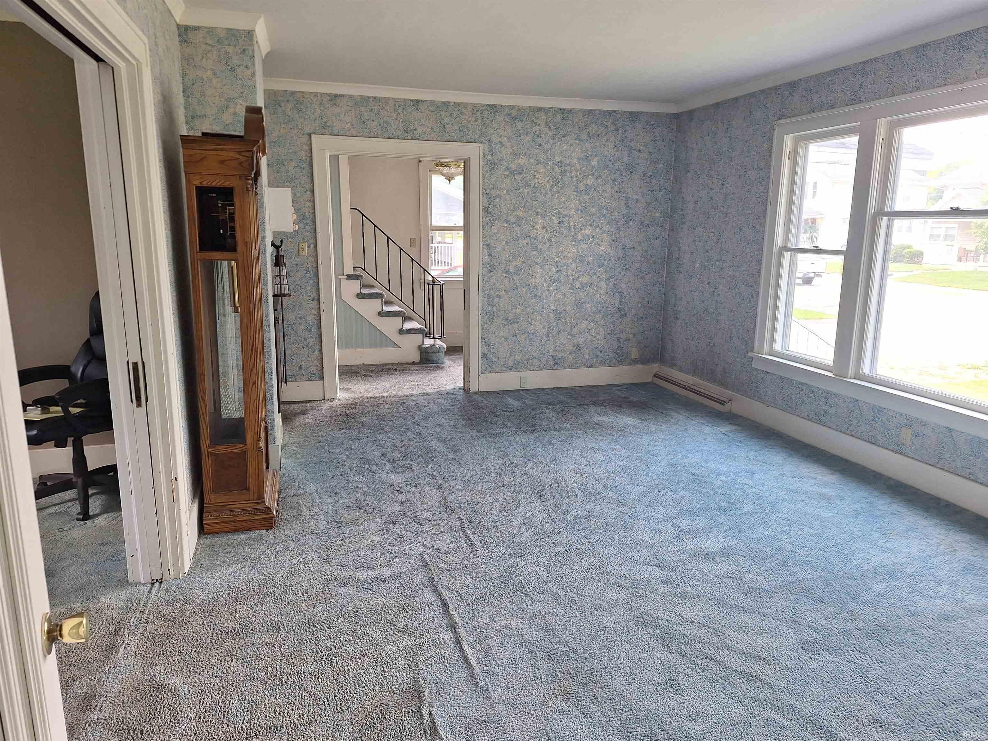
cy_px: 370
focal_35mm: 23
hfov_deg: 73.9
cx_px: 494
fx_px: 656
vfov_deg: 58.9
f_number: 1.8
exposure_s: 1/60
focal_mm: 5.54
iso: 50
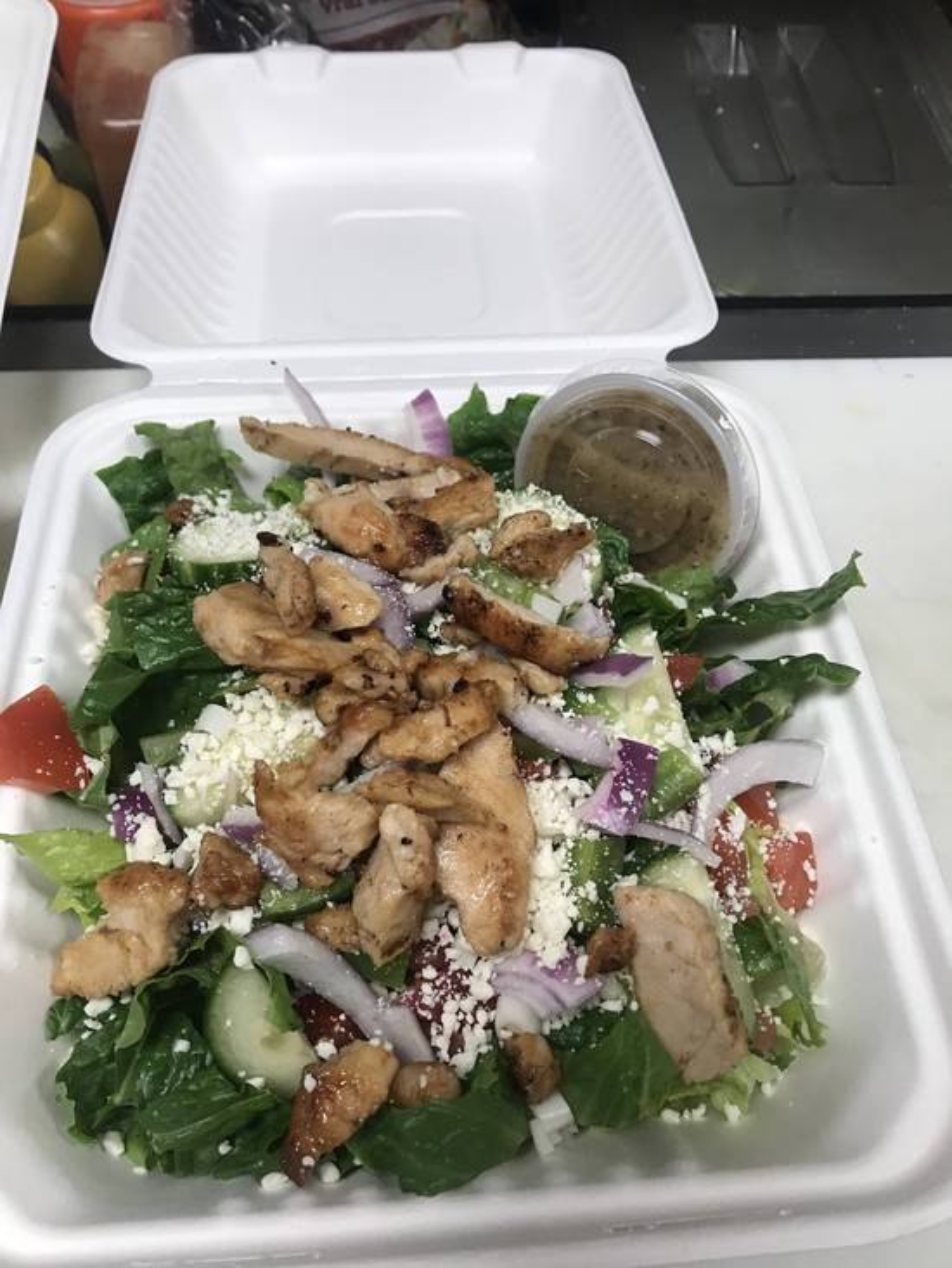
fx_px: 1026
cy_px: 634
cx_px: 476
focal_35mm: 28
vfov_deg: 63.4
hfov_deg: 49.8
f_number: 1.8
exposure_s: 1/40
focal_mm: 3.99
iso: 25
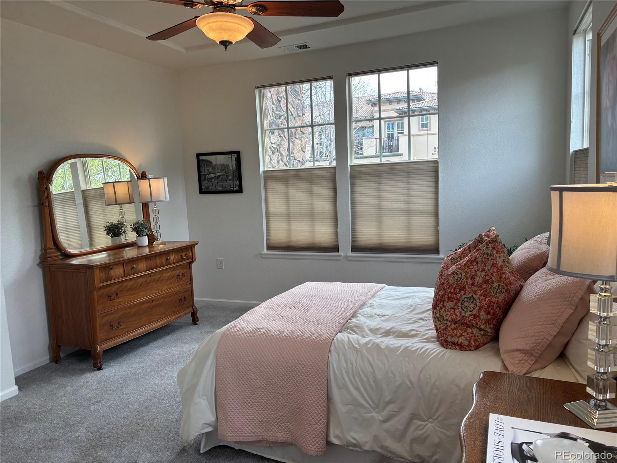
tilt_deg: -6.3
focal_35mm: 26
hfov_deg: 67.3
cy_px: 232
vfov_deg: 53.1
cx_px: 308
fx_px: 463
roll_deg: +1.9
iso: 32
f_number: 1.6
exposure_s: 1/122
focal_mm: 5.96
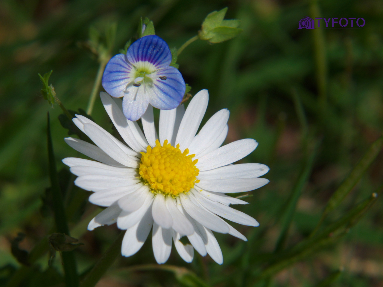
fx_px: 1925
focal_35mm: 174
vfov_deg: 8.5
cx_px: 192
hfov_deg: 11.4
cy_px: 144
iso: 125
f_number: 5.6
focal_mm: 31.3
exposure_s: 1/1000
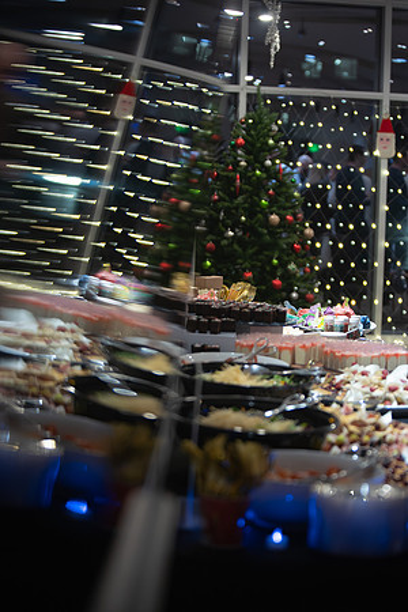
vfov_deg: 28.8
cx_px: 204
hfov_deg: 19.5
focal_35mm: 70
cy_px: 306
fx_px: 1190
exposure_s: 1/160
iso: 3200
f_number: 2.8
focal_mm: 70
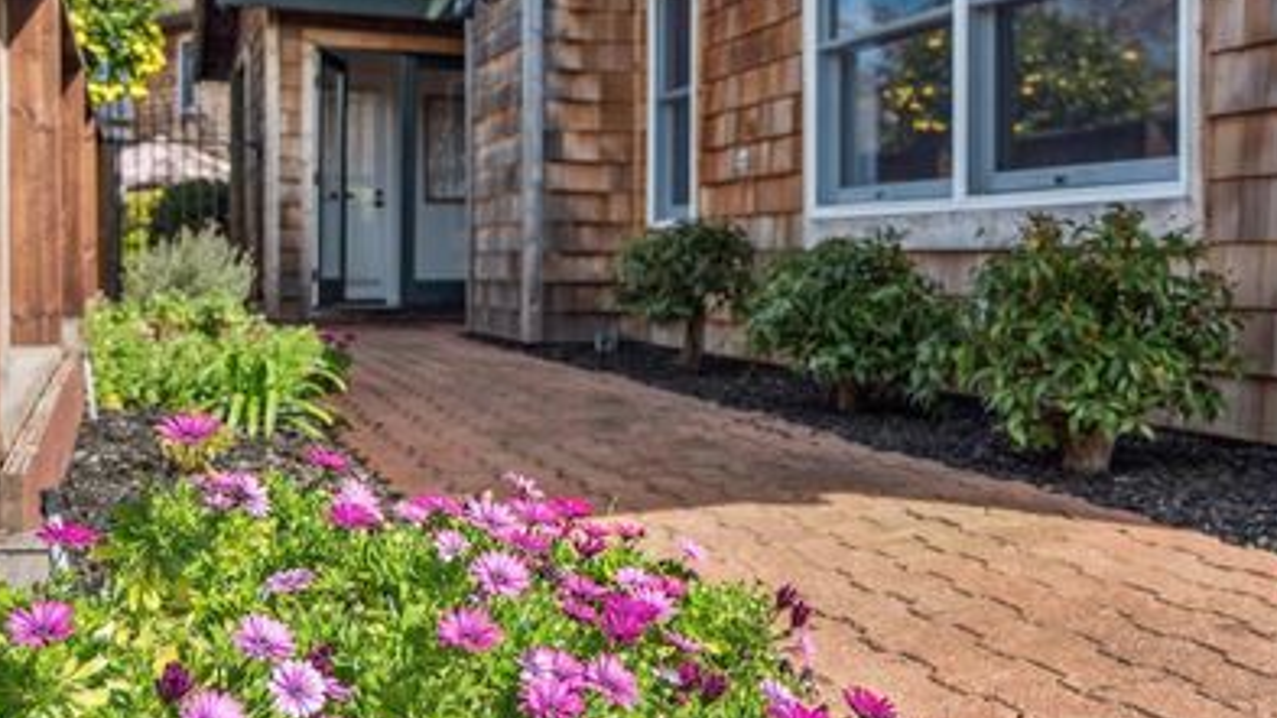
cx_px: 679
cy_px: 258
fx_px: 1354
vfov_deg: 29.6
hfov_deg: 50.5
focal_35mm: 40
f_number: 5
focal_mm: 30
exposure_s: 1/640
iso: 250
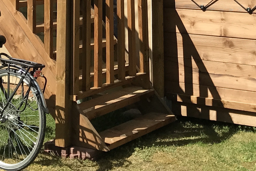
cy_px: -83
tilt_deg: +1.9
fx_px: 732
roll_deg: +0.0
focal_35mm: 103
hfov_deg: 19.8
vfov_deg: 12.6
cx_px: 103
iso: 20
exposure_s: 1/2283
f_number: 1.8
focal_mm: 3.99
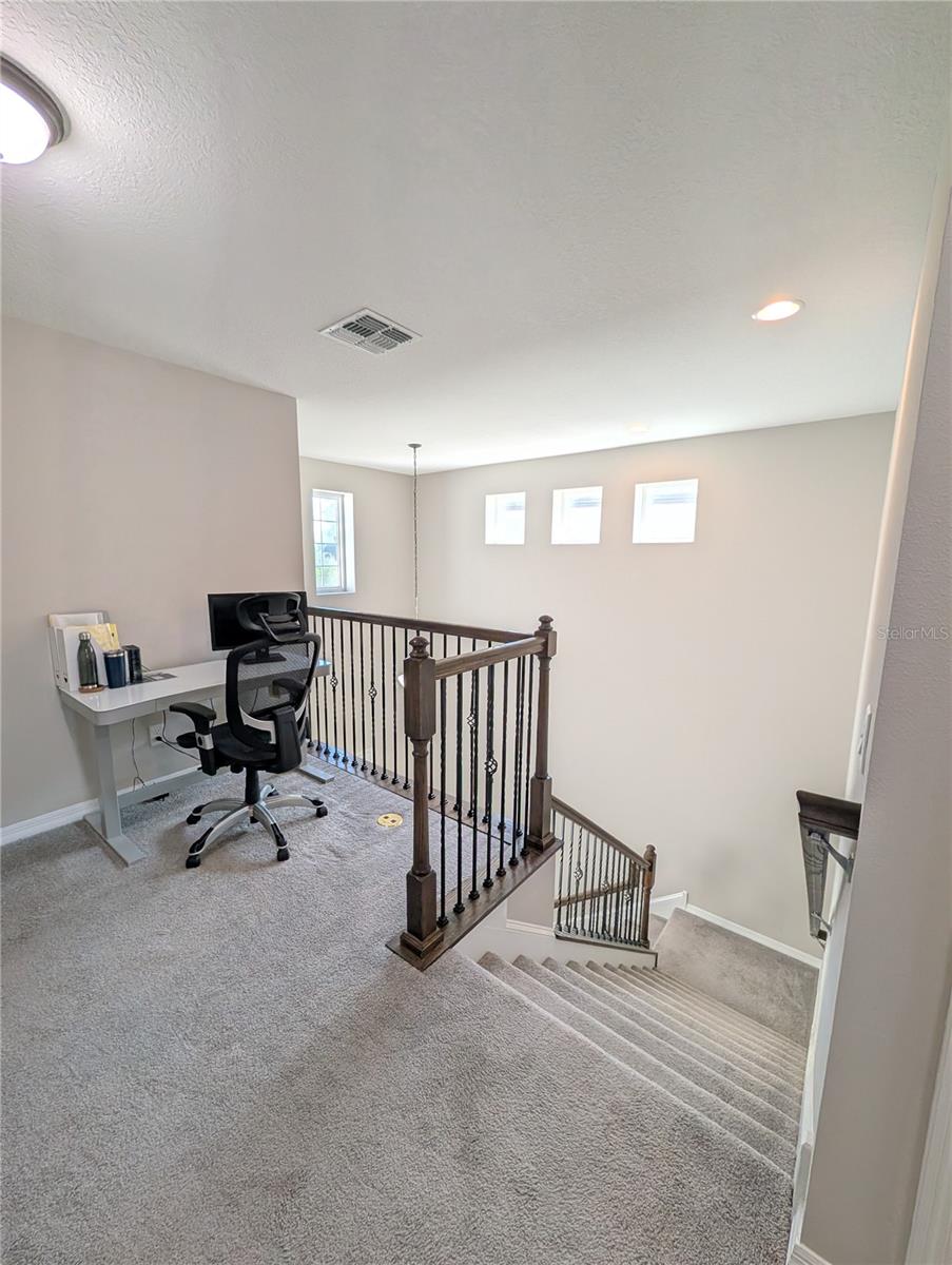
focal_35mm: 12
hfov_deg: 94.6
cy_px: 632
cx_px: 476
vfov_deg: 110.5
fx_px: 439
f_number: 1.7
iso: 82
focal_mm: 2.02
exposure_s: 1/285
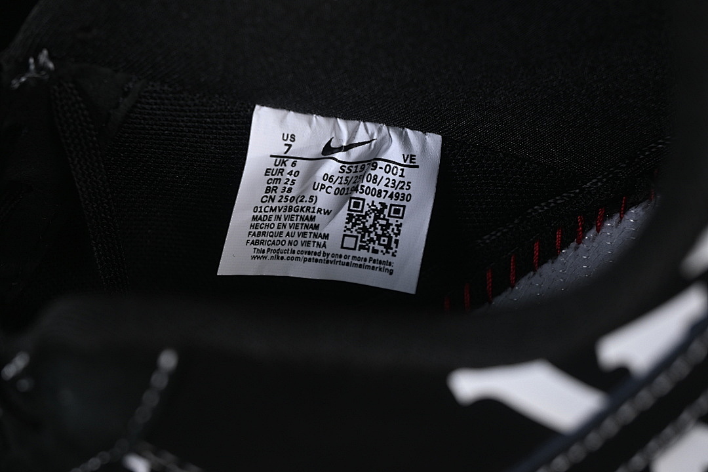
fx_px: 1475
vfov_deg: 18.2
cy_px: 236
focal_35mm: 75
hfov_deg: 27.0
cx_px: 354
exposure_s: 1/50
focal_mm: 50
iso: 160
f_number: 6.3
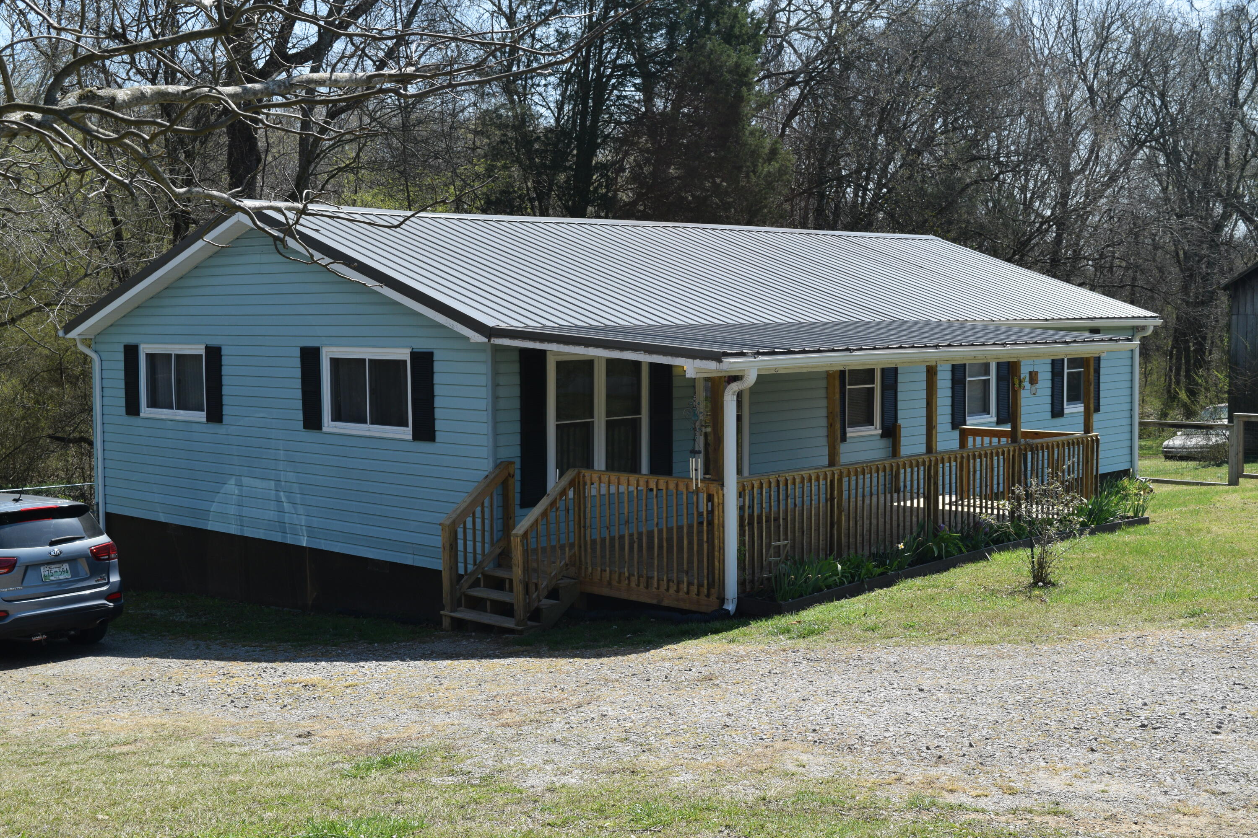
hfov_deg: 43.6
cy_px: 419
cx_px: 629
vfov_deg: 29.9
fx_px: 1572
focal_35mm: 45
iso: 200
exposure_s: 1/320
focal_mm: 30
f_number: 9
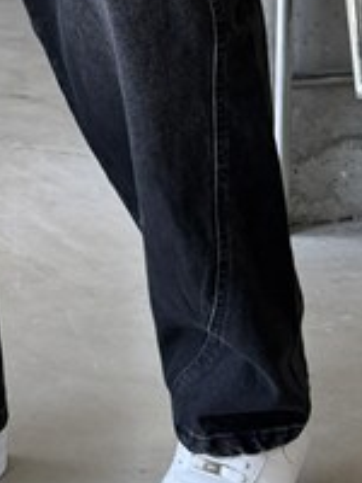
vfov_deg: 18.6
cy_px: -193
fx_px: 1339
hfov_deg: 14.9
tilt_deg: -0.1
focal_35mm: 96
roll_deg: +0.4
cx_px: -70
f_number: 1.78
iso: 160
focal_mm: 6.76
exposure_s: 1/121
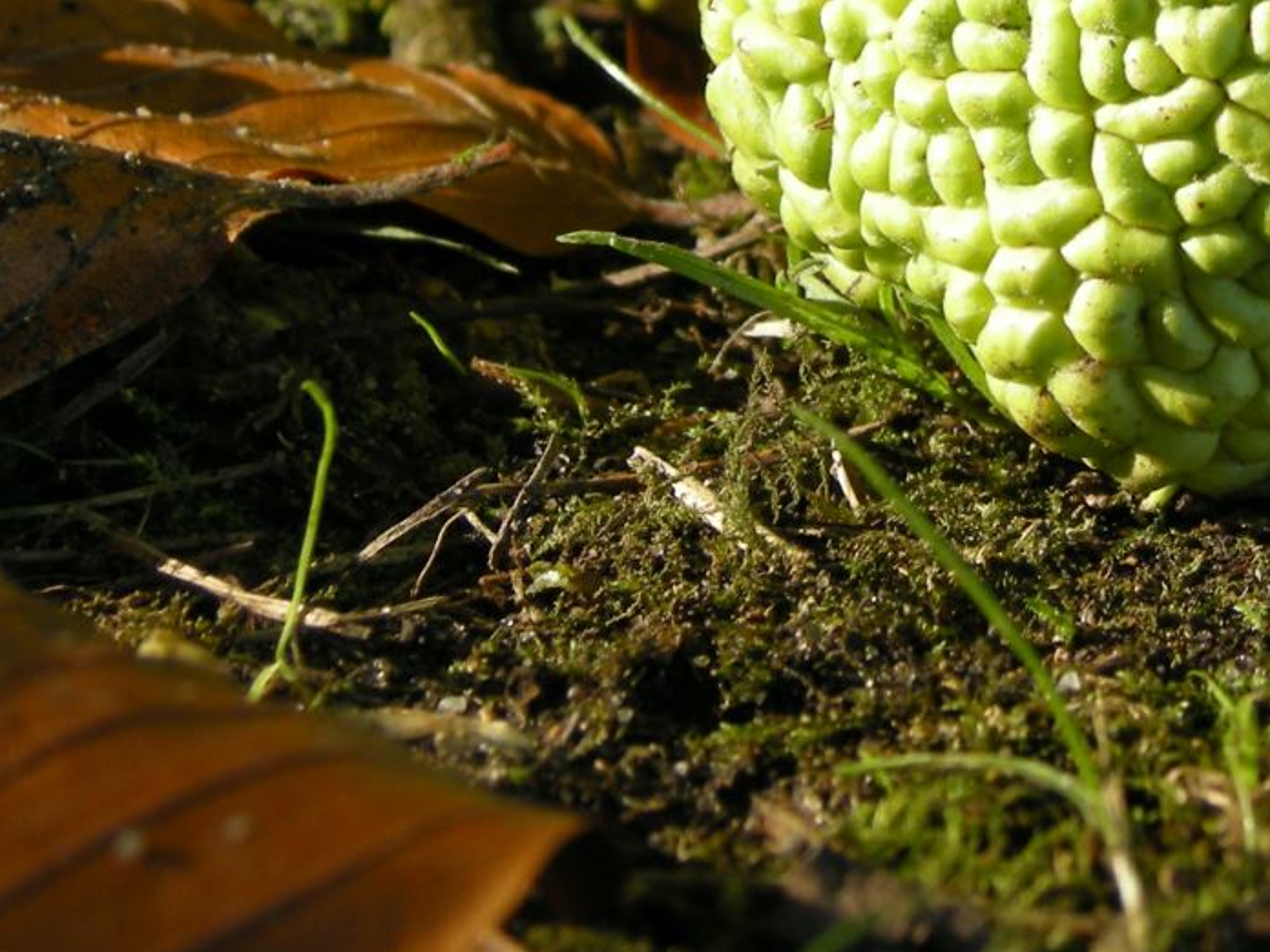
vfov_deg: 10.9
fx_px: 4953
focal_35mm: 135
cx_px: 1248
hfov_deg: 14.4
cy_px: -5
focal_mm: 10.1
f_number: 3.4
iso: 64
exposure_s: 1/102
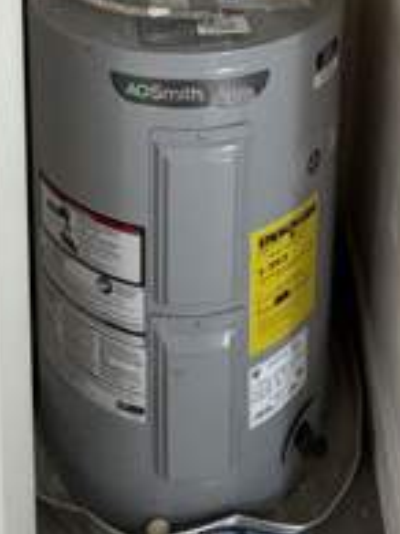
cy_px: -205
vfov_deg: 30.0
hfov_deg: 31.5
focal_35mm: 46
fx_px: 710
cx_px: 222
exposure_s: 1/60
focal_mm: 2.22
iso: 250
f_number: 2.2
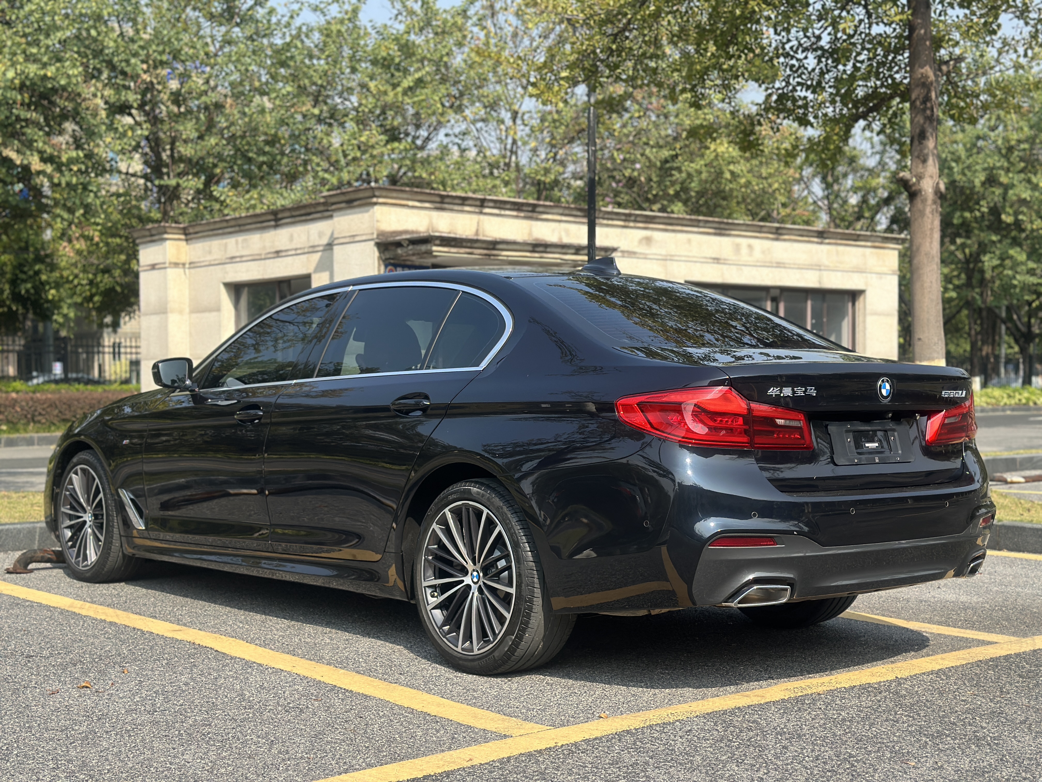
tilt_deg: -0.8
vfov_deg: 30.3
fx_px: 1445
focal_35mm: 48
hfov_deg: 39.7
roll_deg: +0.2
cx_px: 521
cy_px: 391
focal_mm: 6.86
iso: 100
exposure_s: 1/2890
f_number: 1.78
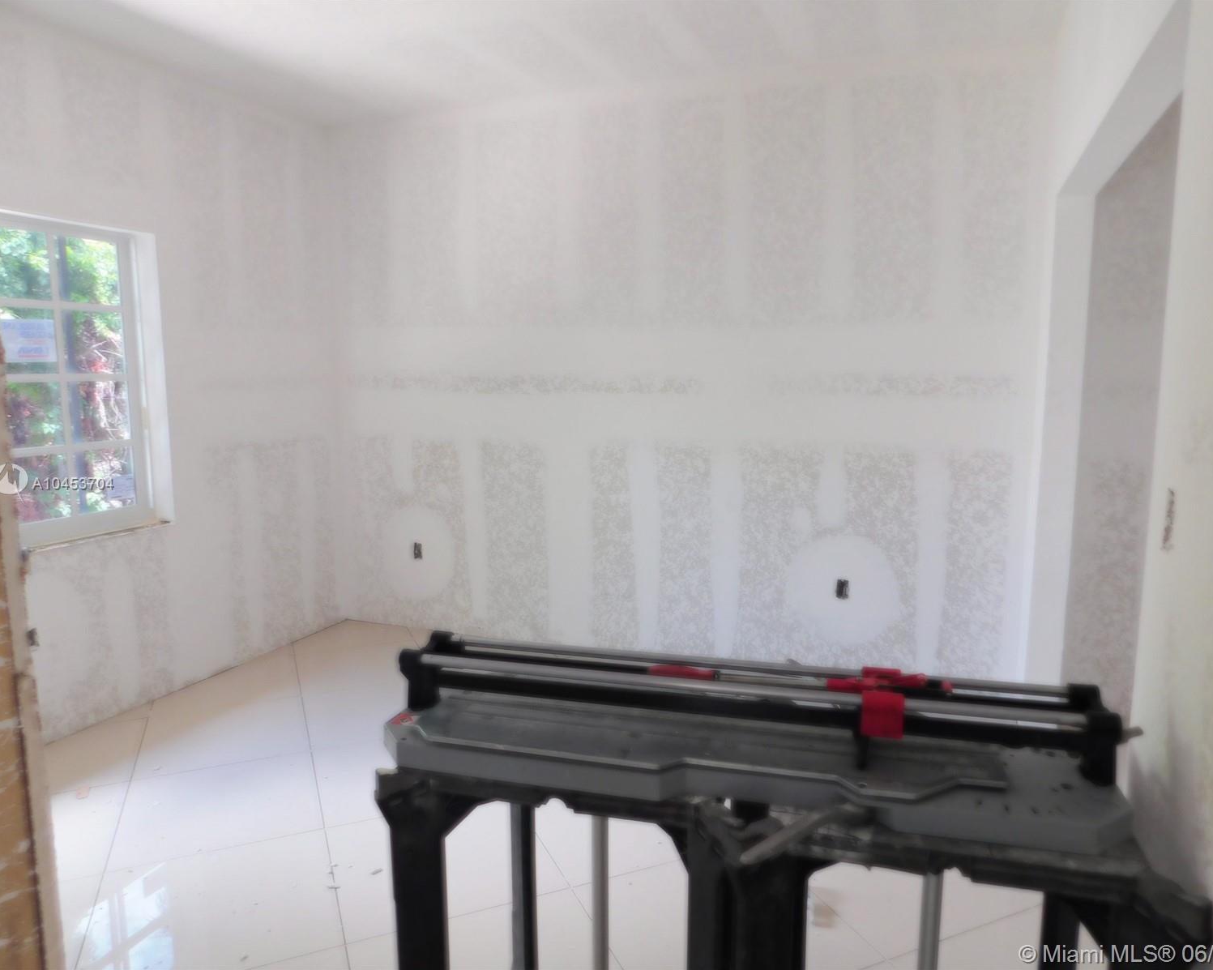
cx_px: 634
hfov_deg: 70.3
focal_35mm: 24
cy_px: 485
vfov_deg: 58.8
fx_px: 861
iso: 125
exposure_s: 1/40
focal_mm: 4
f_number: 3
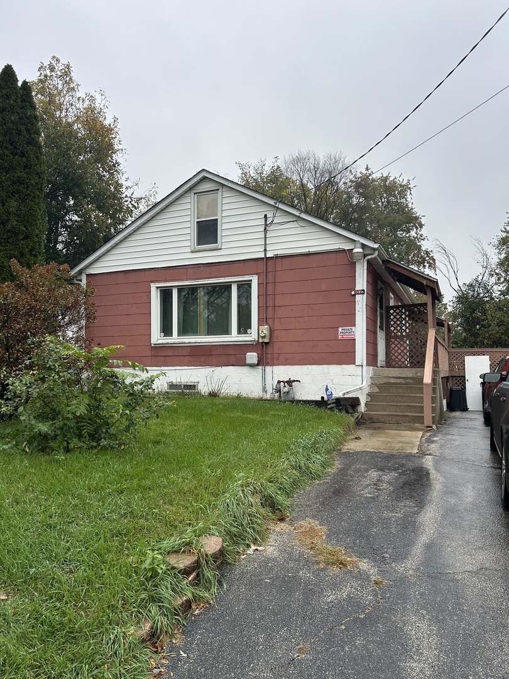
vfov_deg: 67.3
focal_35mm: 26
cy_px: 340
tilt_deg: +3.1
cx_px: 254
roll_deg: -0.9
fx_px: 510
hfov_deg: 53.1
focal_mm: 5.7
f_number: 1.5
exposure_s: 1/808
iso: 50
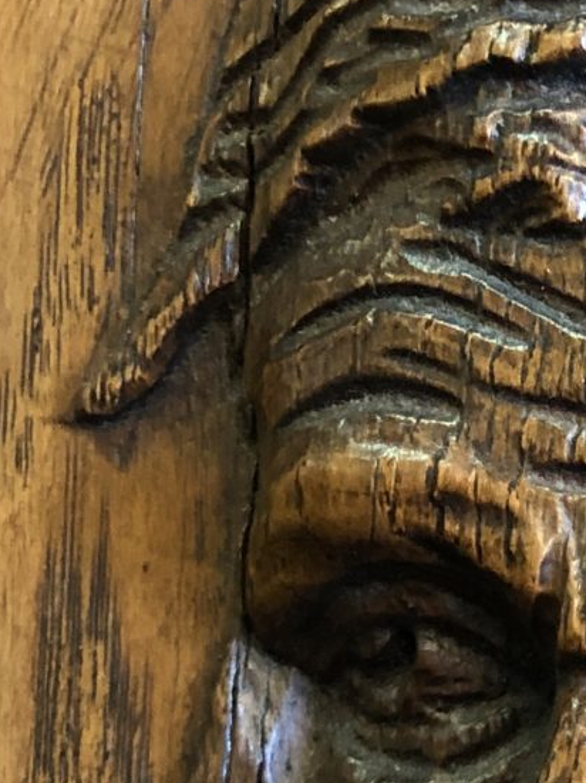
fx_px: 2417
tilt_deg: -6.1
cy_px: 767
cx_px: 944
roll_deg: -0.3
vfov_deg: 18.0
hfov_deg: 12.9
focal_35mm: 107
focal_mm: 4
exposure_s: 1/11
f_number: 1.8
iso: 100
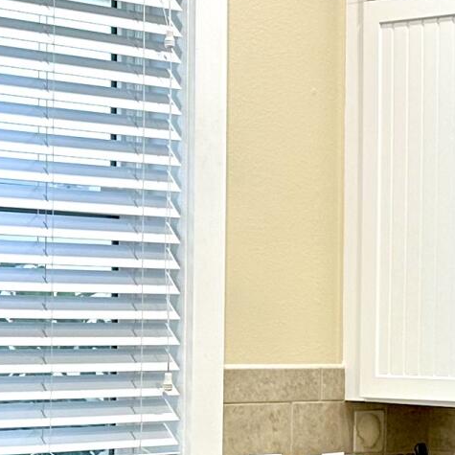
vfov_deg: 13.0
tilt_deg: -0.6
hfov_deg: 12.6
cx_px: 582
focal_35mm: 134
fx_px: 1993
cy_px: 343
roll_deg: -0.9
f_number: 1.78
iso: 125
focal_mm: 6.86
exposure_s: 1/120
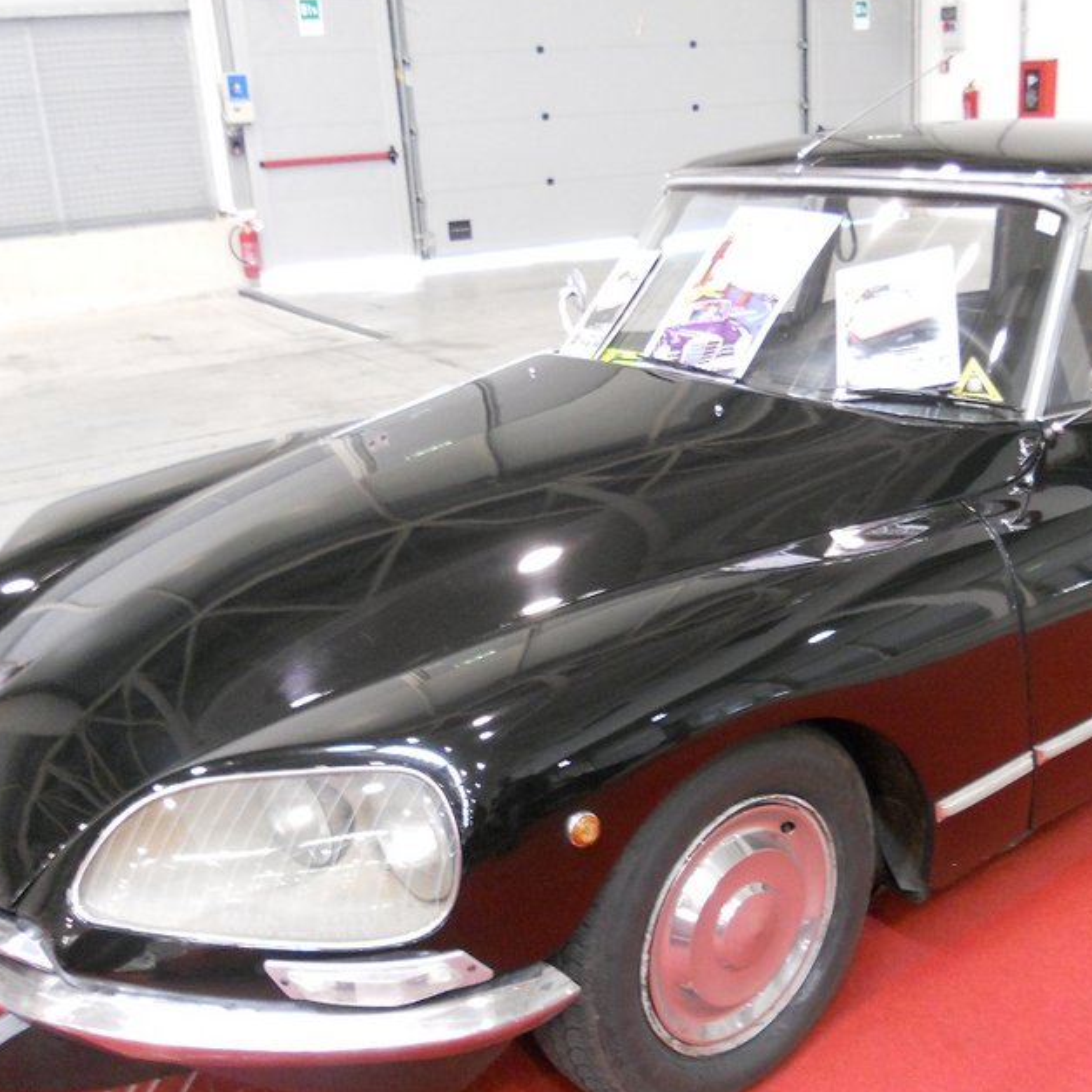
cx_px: 669
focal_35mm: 39
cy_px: 594
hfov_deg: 42.6
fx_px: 1392
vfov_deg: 42.8
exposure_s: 1/13
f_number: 3.2
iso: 400
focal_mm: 4.9
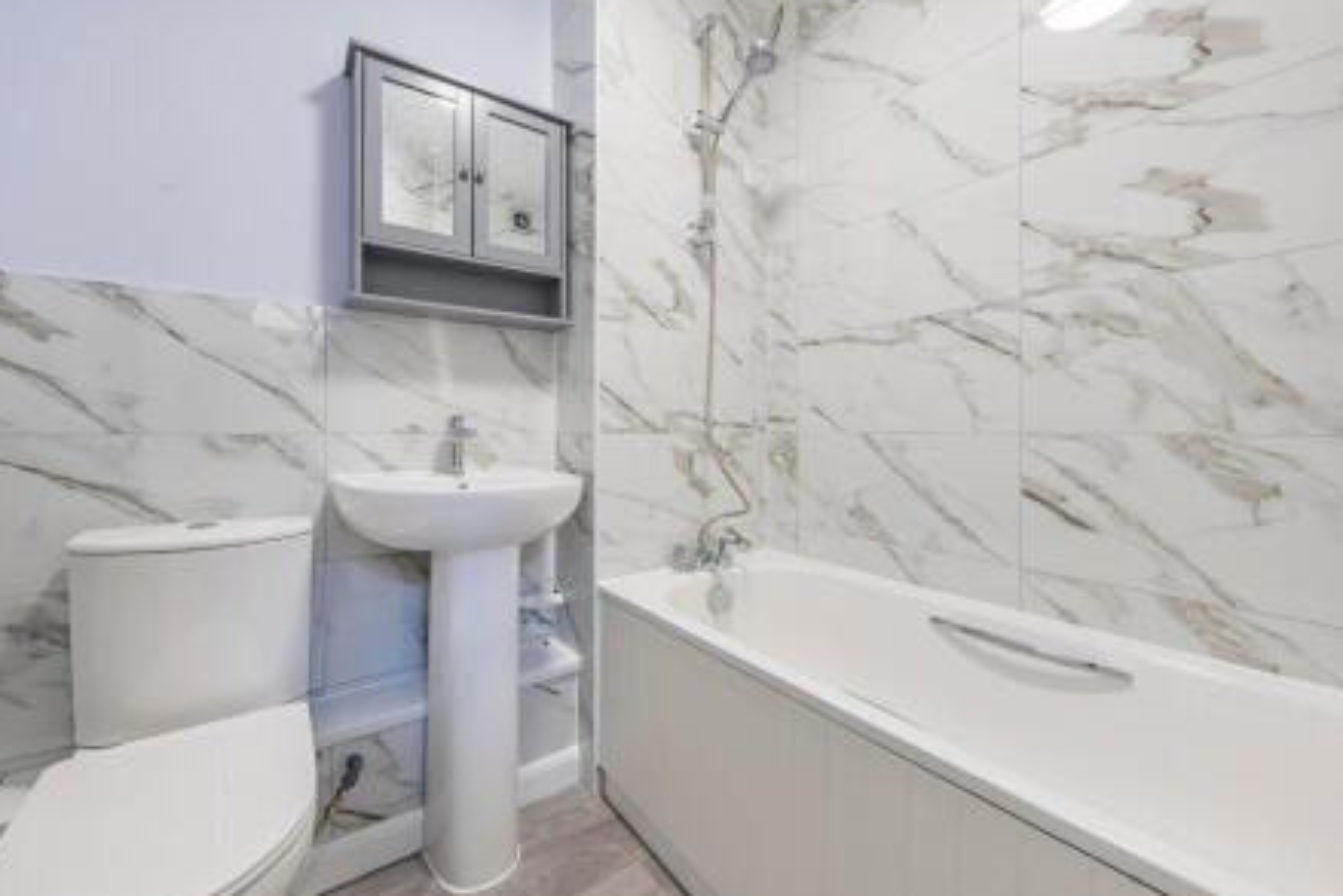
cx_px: 618
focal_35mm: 13
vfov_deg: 85.5
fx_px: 485
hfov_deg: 108.1
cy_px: 448
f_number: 9
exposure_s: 1/6
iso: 320
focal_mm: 12
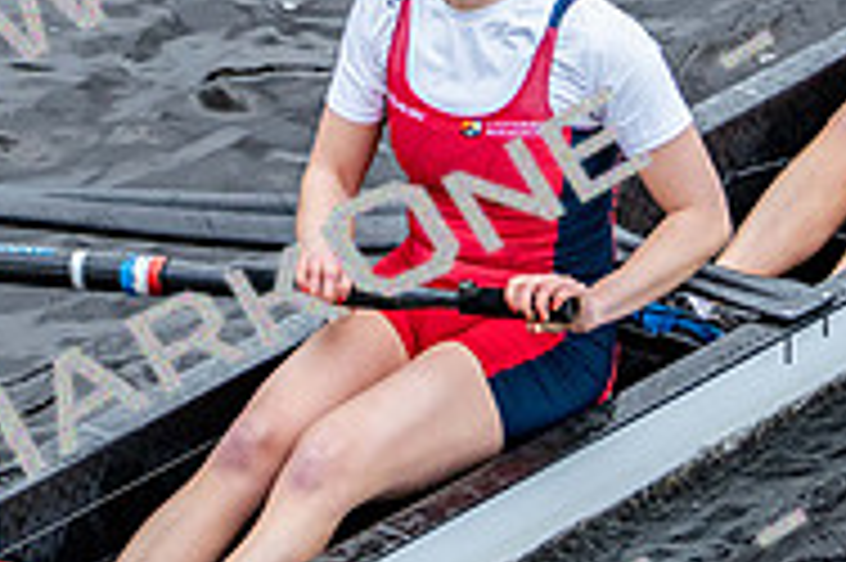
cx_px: 518
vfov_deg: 1.4
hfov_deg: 2.1
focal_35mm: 964
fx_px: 22634
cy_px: 74
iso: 2000
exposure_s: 1/1250
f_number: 6.3
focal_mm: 312
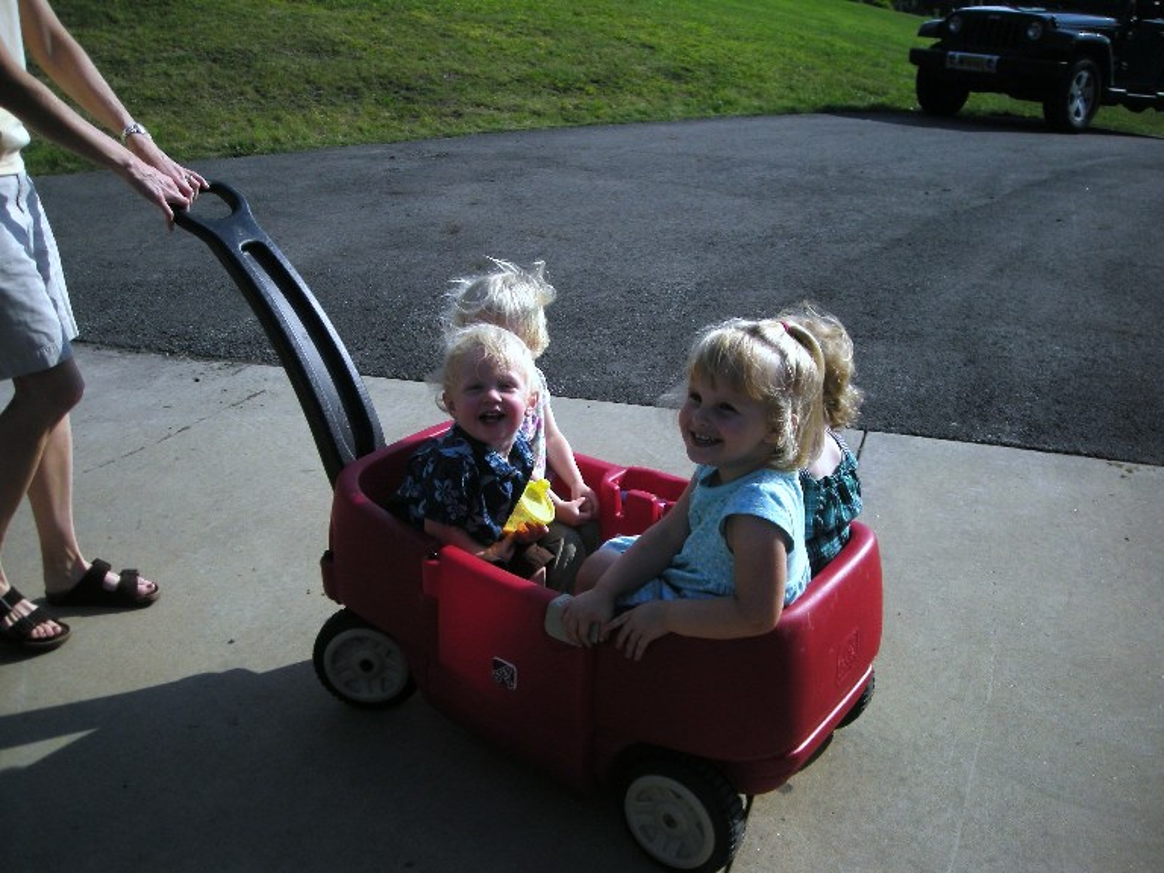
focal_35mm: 35
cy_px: 436
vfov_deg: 40.7
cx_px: 582
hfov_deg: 52.6
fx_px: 1177
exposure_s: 1/539
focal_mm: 5.7
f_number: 5.7
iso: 50
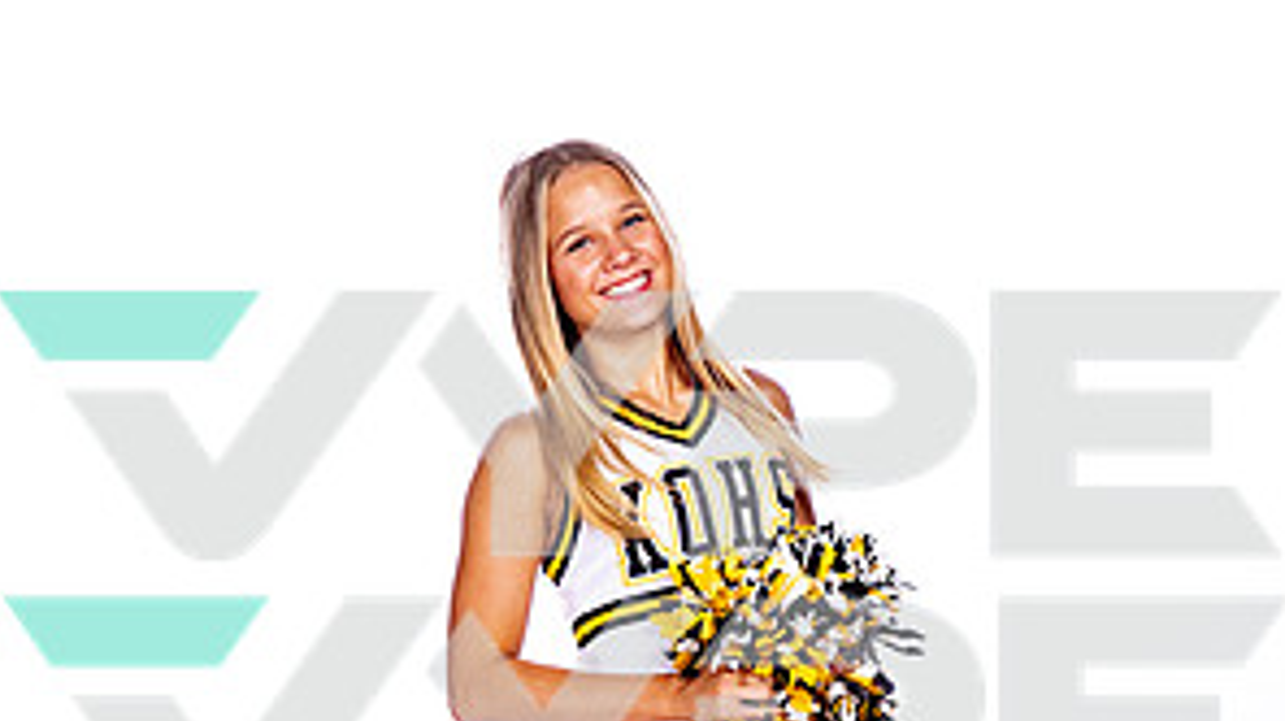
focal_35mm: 102
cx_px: 647
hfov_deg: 21.0
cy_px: 734
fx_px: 3473
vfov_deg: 11.7
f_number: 5.6
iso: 100
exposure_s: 1/250
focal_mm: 64
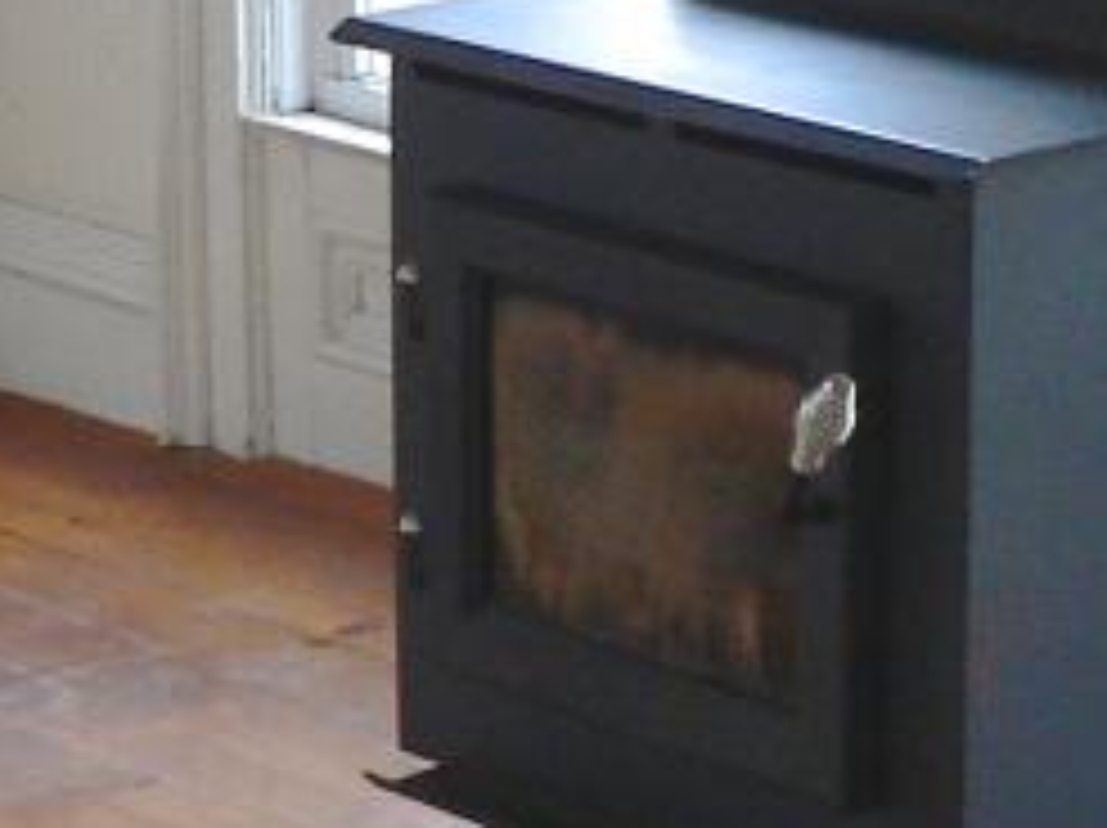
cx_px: 1071
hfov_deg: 13.0
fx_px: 4792
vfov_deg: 9.8
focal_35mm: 150
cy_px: 86
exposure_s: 1/30
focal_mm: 6
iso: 150
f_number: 2.8
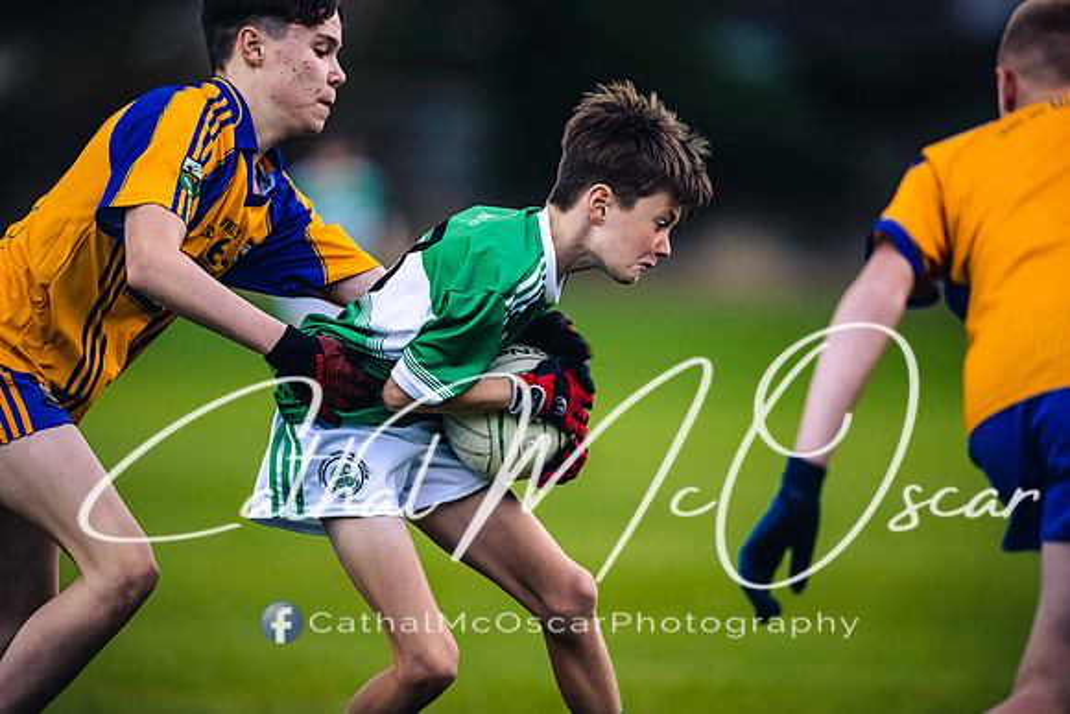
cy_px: 357
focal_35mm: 400
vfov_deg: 3.4
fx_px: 11891
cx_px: 535
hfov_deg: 5.2
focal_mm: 400
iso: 3200
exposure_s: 1/800
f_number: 2.8
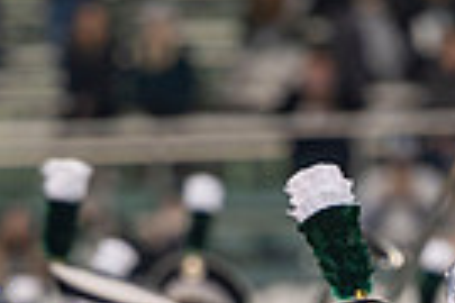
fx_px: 10831
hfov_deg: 2.4
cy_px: 522
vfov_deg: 1.6
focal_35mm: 857
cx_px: 266
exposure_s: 1/500
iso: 1000
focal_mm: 200
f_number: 2.8
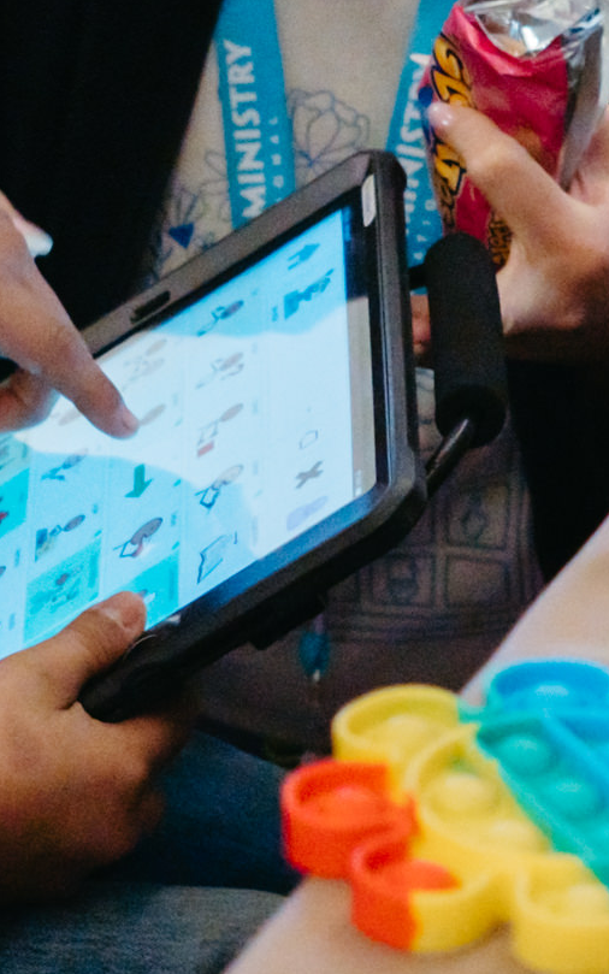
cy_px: 41
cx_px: 140
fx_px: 5494
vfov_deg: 10.1
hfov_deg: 6.3
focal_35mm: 207
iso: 4000
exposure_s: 1/100
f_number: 2.8
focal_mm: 27
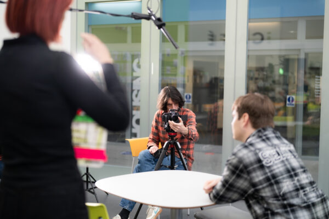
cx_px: 164
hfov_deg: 39.6
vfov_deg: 27.0
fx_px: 457
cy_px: 110
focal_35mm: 50
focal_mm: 50
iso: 250
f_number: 1.4
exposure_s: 1/400
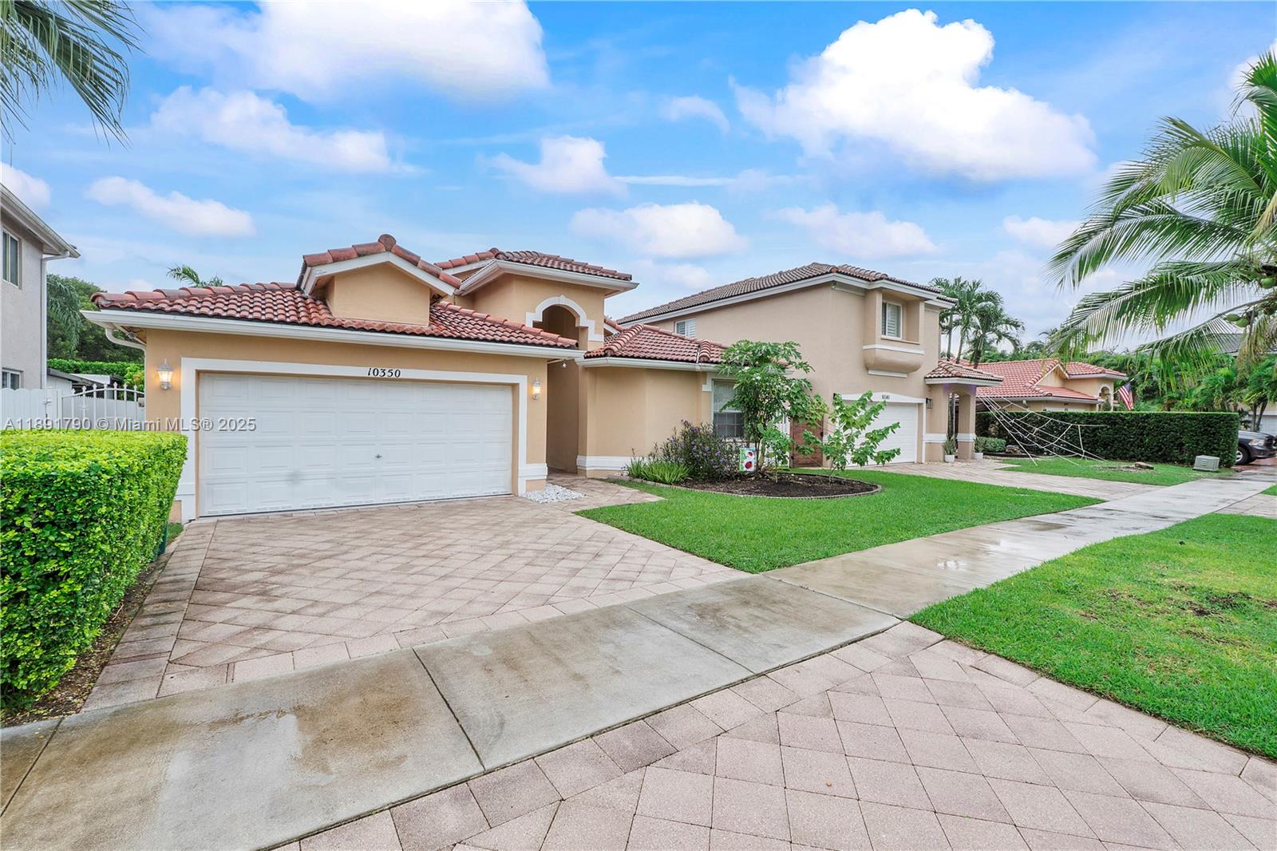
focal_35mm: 16
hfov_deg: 97.6
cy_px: 426
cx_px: 638
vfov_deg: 74.6
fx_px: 559
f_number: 11
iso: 100
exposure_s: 1/30
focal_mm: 10.5
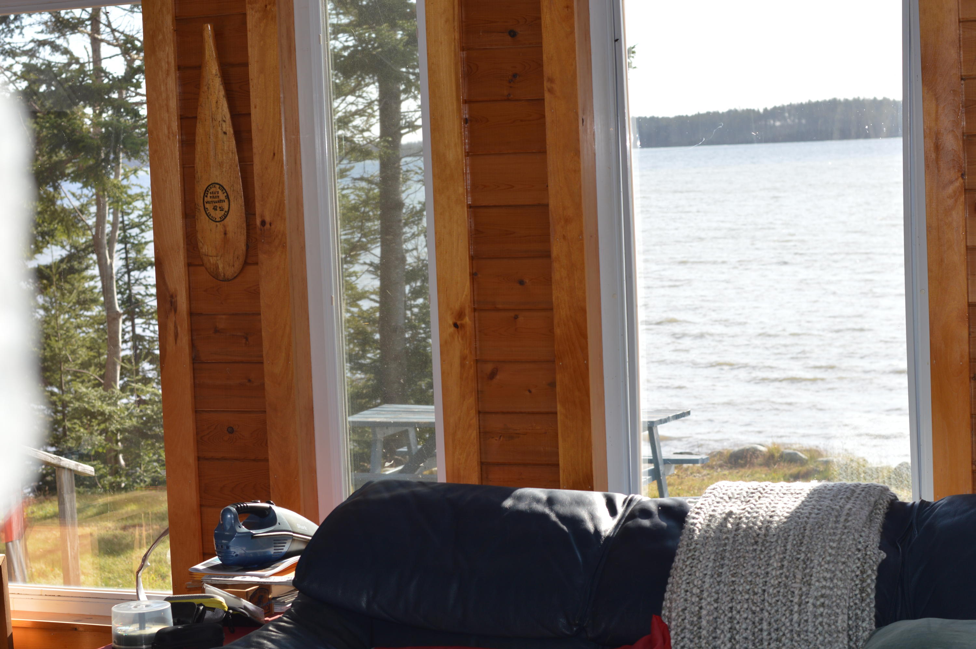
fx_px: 2031
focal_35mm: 75
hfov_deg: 27.0
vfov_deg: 18.1
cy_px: 324
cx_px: 488
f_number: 6.3
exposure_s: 1/200
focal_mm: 50
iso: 100
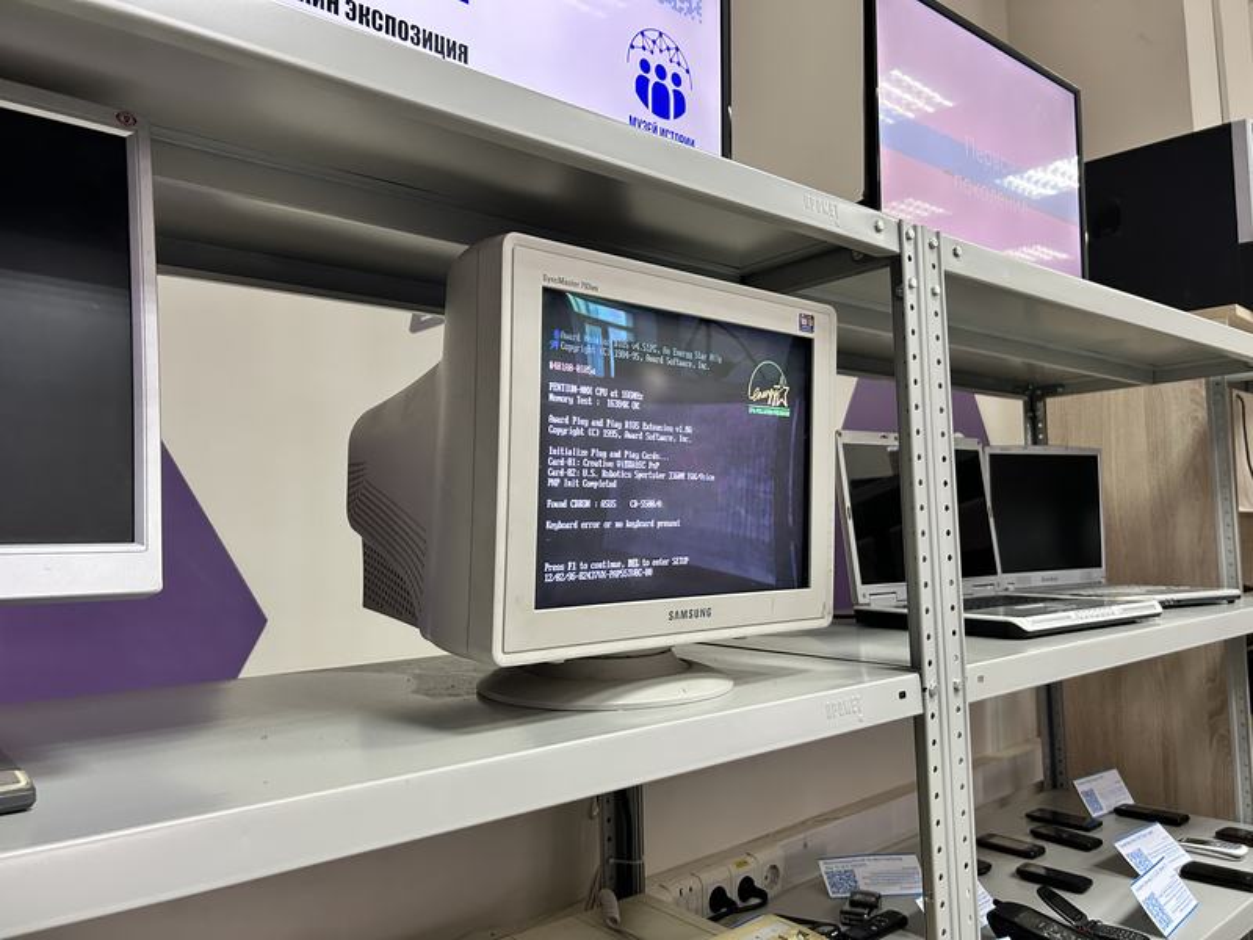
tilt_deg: +4.3
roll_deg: +1.6
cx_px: 626
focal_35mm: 26
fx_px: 941
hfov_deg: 67.3
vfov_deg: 53.1
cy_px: 470
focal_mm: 5.7
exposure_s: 1/50
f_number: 1.5
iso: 200
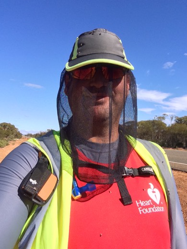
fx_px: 223
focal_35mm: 31
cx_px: 94
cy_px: 124
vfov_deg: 58.4
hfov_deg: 45.4
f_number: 2.4
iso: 50
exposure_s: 1/971
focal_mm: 2.15
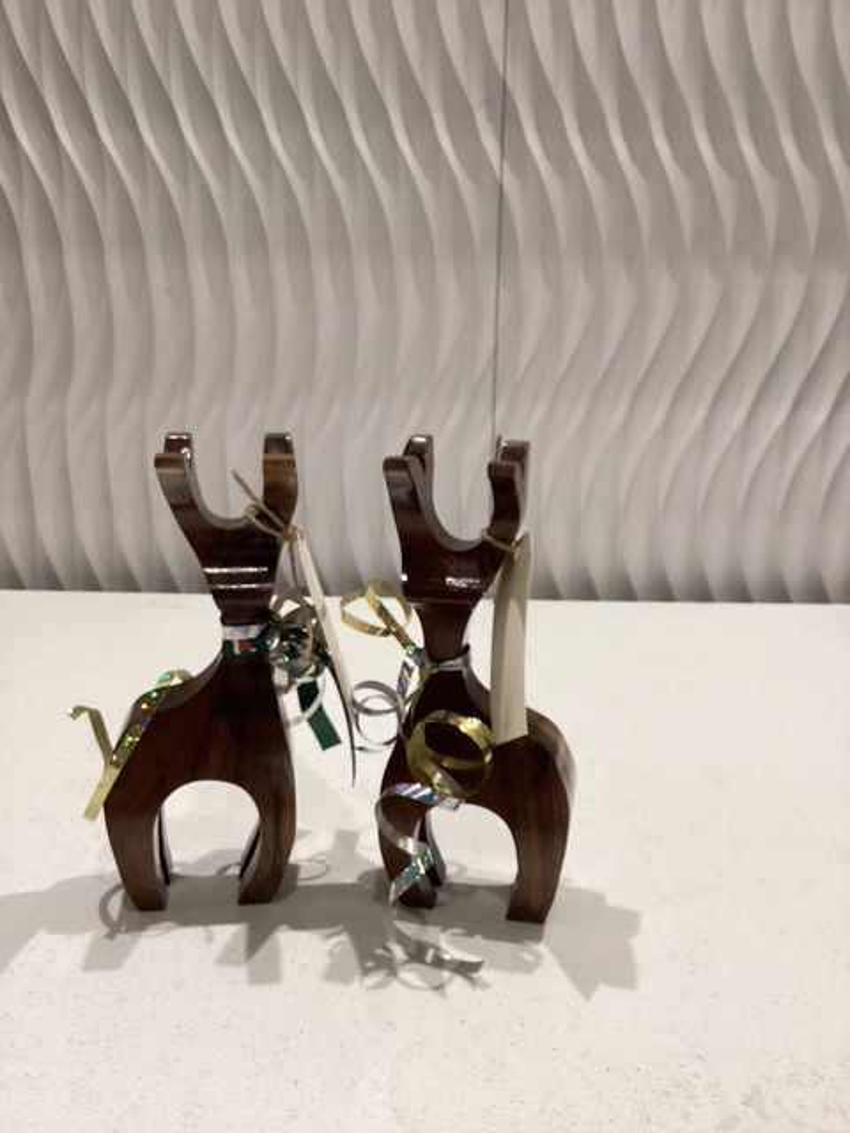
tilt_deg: -15.6
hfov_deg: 45.4
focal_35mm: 31
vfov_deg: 58.4
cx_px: 425
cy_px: 566
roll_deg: -0.4
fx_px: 1015
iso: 100
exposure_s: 1/60
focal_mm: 3.3
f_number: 2.4
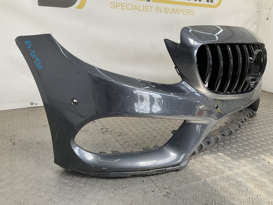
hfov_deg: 61.7
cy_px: 102
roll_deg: -4.6
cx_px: 136
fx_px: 229
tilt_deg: -17.0
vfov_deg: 48.2
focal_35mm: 29
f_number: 1.8
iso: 16
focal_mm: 3
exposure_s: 1/230
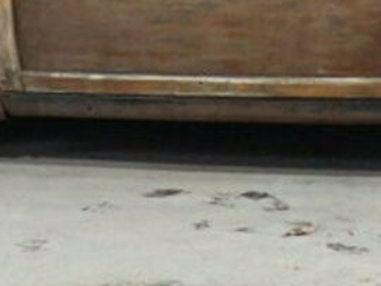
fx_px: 1750
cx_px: 349
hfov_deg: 12.3
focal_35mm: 159
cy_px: -93
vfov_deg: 9.2
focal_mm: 6.37
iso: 800
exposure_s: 1/25
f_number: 2.5
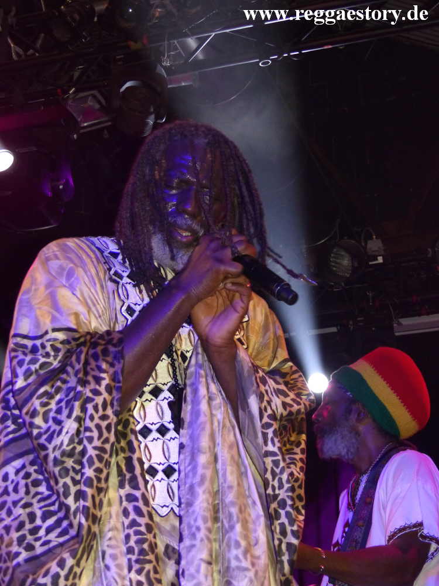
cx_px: 220
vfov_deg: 28.2
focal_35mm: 69
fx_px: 1167
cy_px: 293
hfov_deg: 21.3
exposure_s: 1/60
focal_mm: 12.5
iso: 400
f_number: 2.8
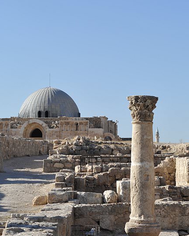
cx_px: 88
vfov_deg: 17.6
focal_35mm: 109
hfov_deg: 14.1
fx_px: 762
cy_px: 122
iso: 200
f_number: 9
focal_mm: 70
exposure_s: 1/320
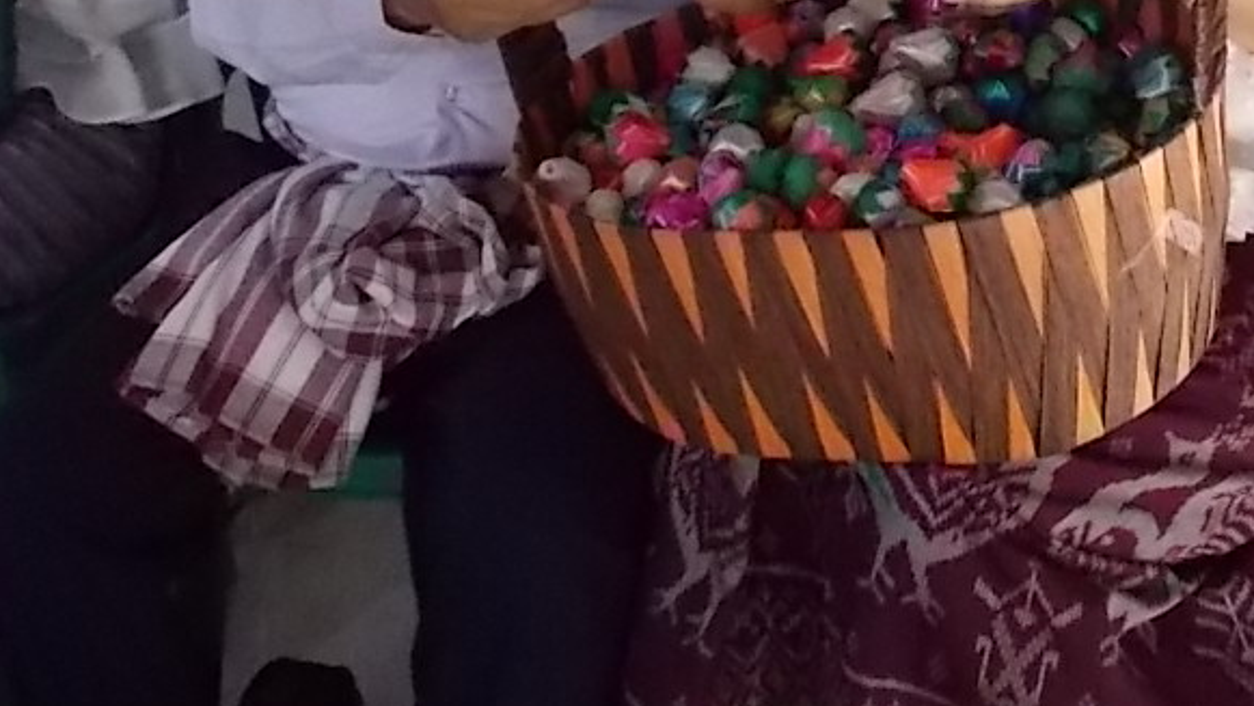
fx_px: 2594
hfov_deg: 26.4
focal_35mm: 78
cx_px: 1083
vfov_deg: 14.6
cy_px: -317
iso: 400
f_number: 3.2
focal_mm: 4.6
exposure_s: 1/125
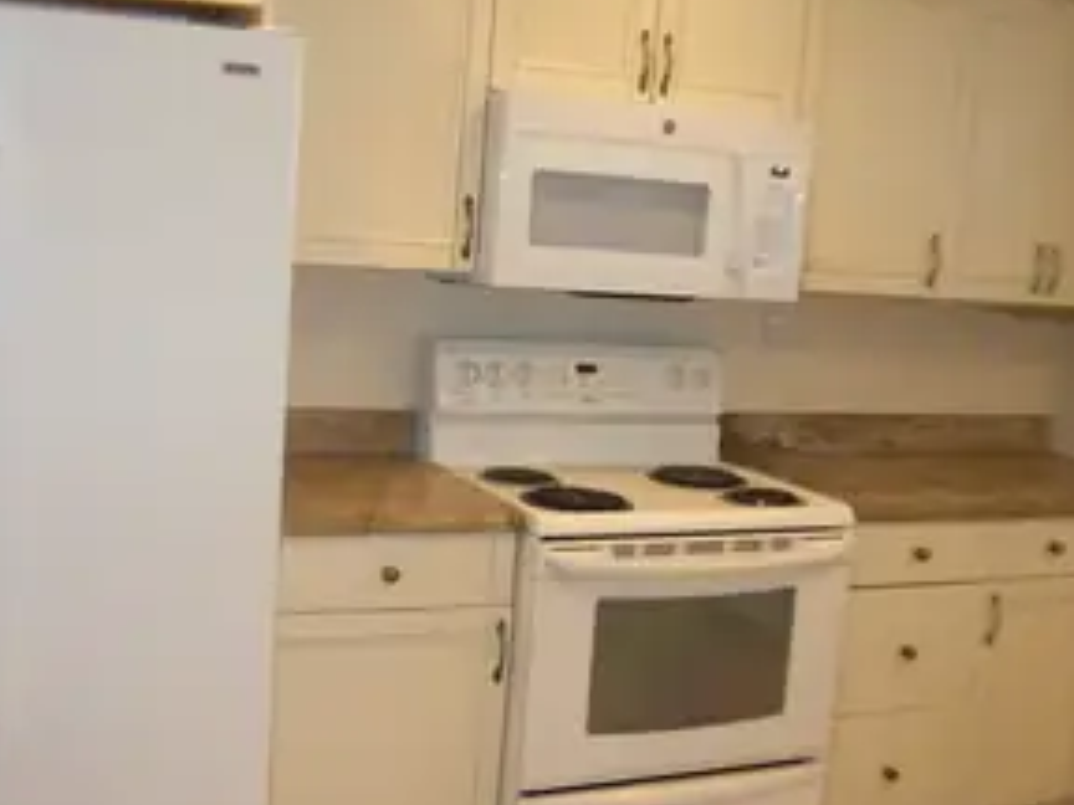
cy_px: 499
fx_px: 1551
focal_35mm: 50
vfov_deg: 29.0
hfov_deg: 38.2
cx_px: 485
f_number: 2.8
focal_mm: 6.3
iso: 200
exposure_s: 1/60
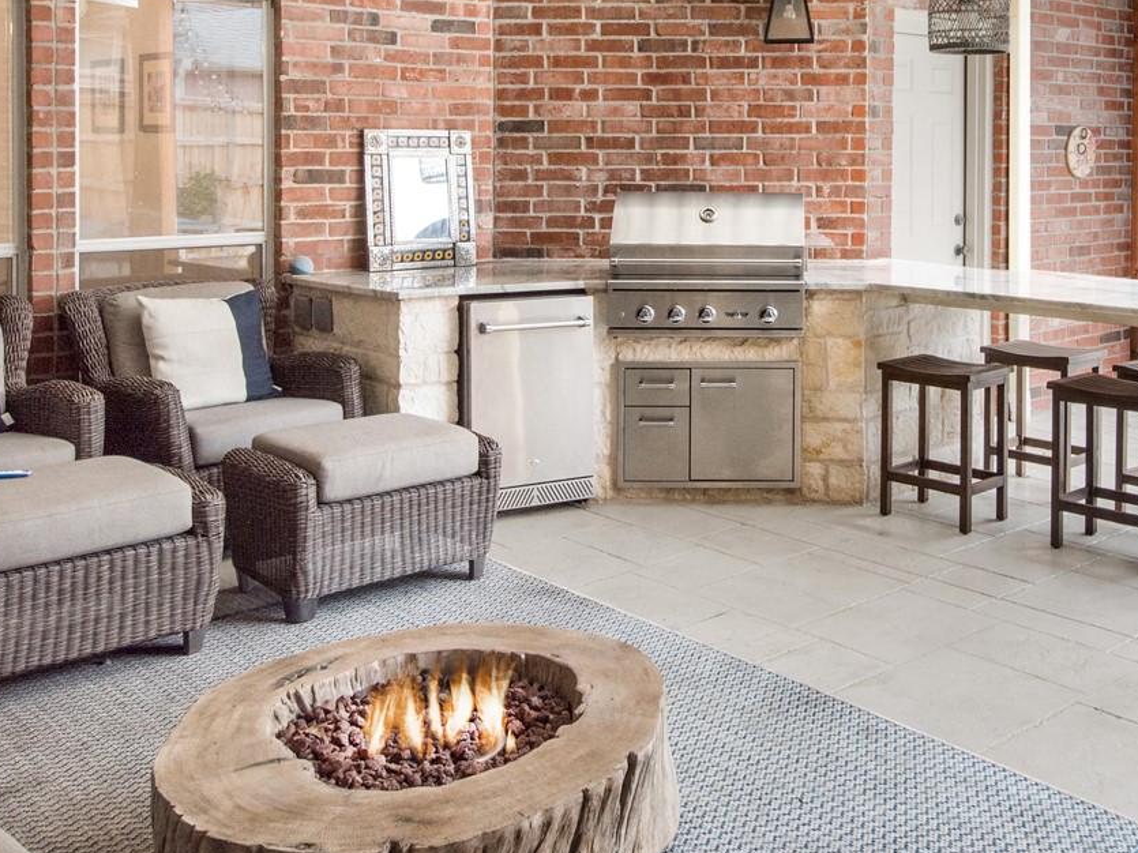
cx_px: 762
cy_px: 155
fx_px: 1315
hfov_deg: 46.1
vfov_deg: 34.7
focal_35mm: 40
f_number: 13
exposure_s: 1/13
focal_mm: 16
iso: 200
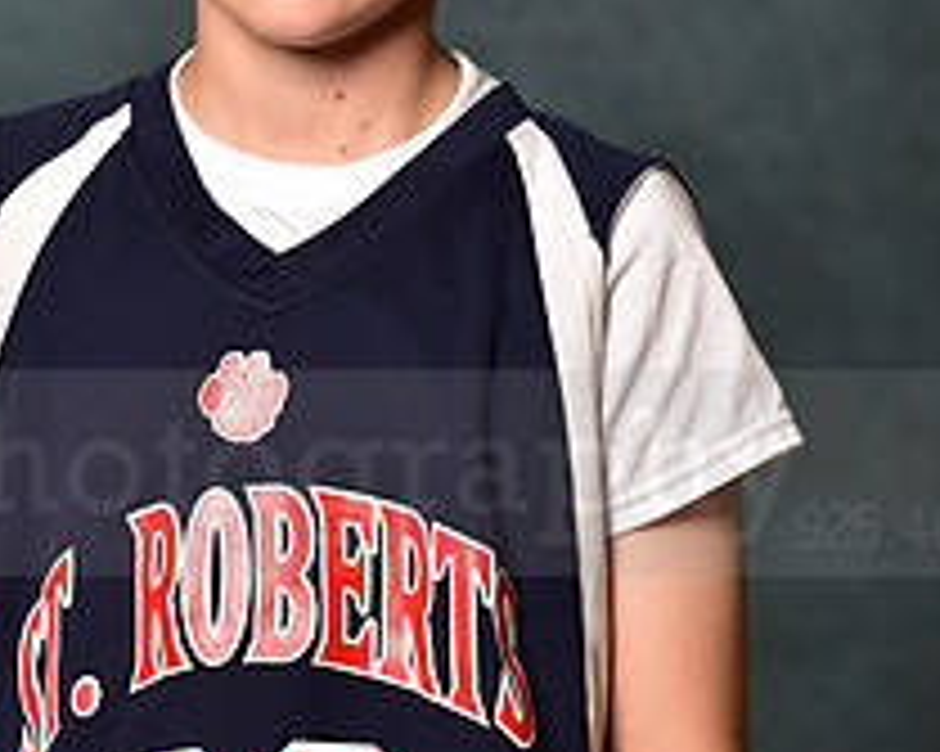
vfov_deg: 4.1
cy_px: 432
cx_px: 209
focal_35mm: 378
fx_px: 10511
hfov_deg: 5.1
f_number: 4.5
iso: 250
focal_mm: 145
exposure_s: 1/250
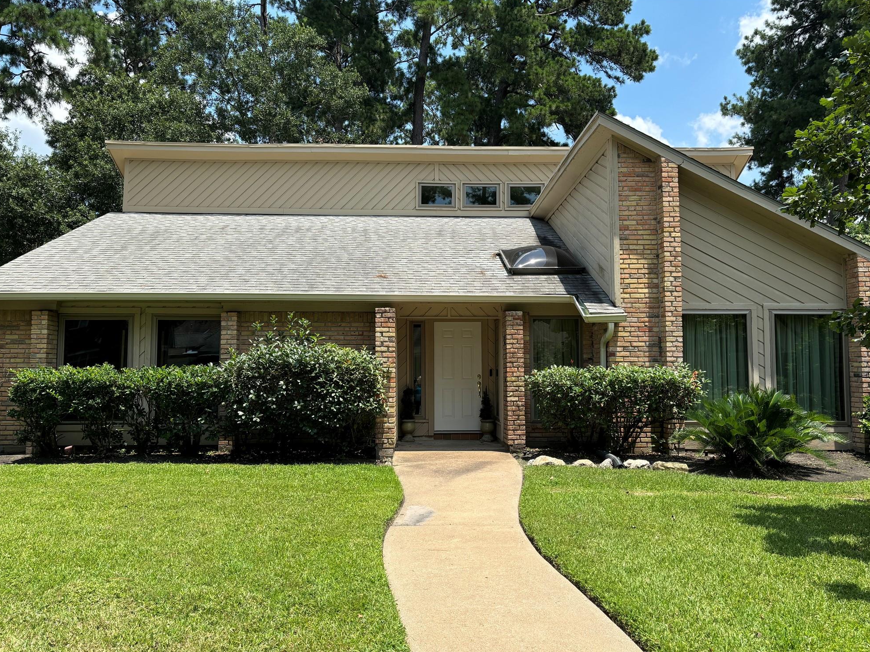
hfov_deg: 65.3
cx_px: 433
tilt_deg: +4.2
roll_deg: +0.3
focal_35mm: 27
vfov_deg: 51.3
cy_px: 334
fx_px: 679
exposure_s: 1/2242
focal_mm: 5.96
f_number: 1.6
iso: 50
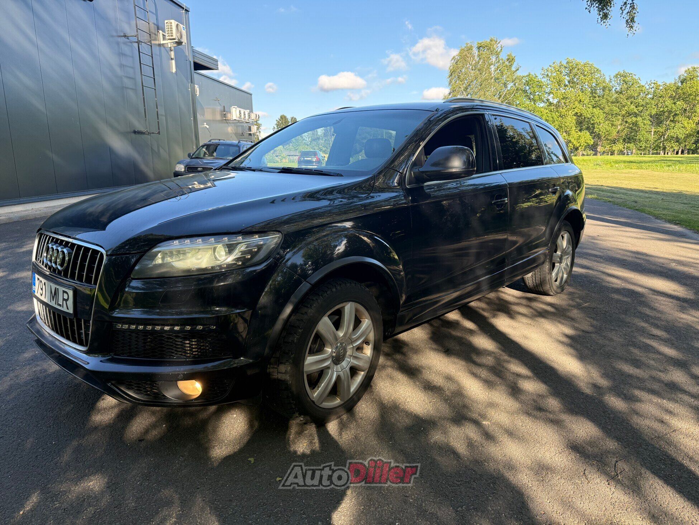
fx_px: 485
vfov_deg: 56.8
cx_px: 350
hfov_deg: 71.6
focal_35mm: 24
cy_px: 262
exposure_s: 1/708
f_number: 1.78
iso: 100
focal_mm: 6.76
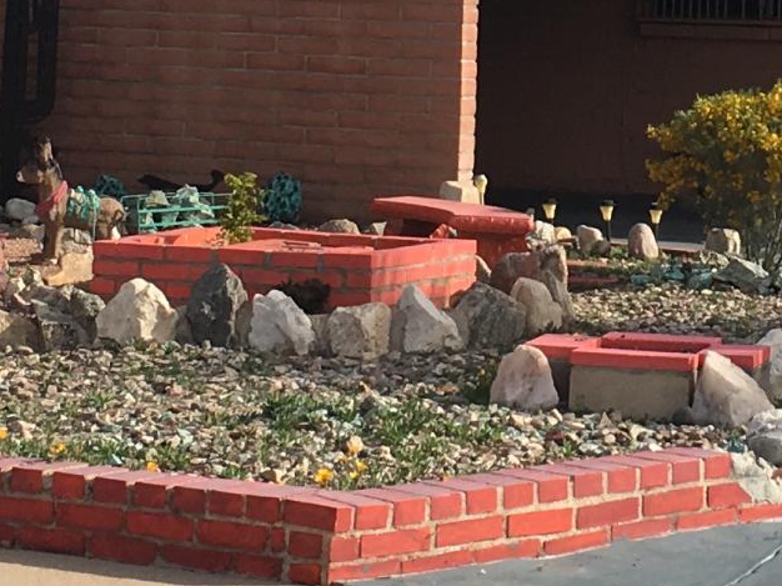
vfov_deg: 10.6
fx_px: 3139
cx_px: 698
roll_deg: -2.6
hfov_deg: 14.1
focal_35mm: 139
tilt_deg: +1.1
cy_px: -11
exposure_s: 1/1399
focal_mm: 4.15
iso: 25
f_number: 2.2
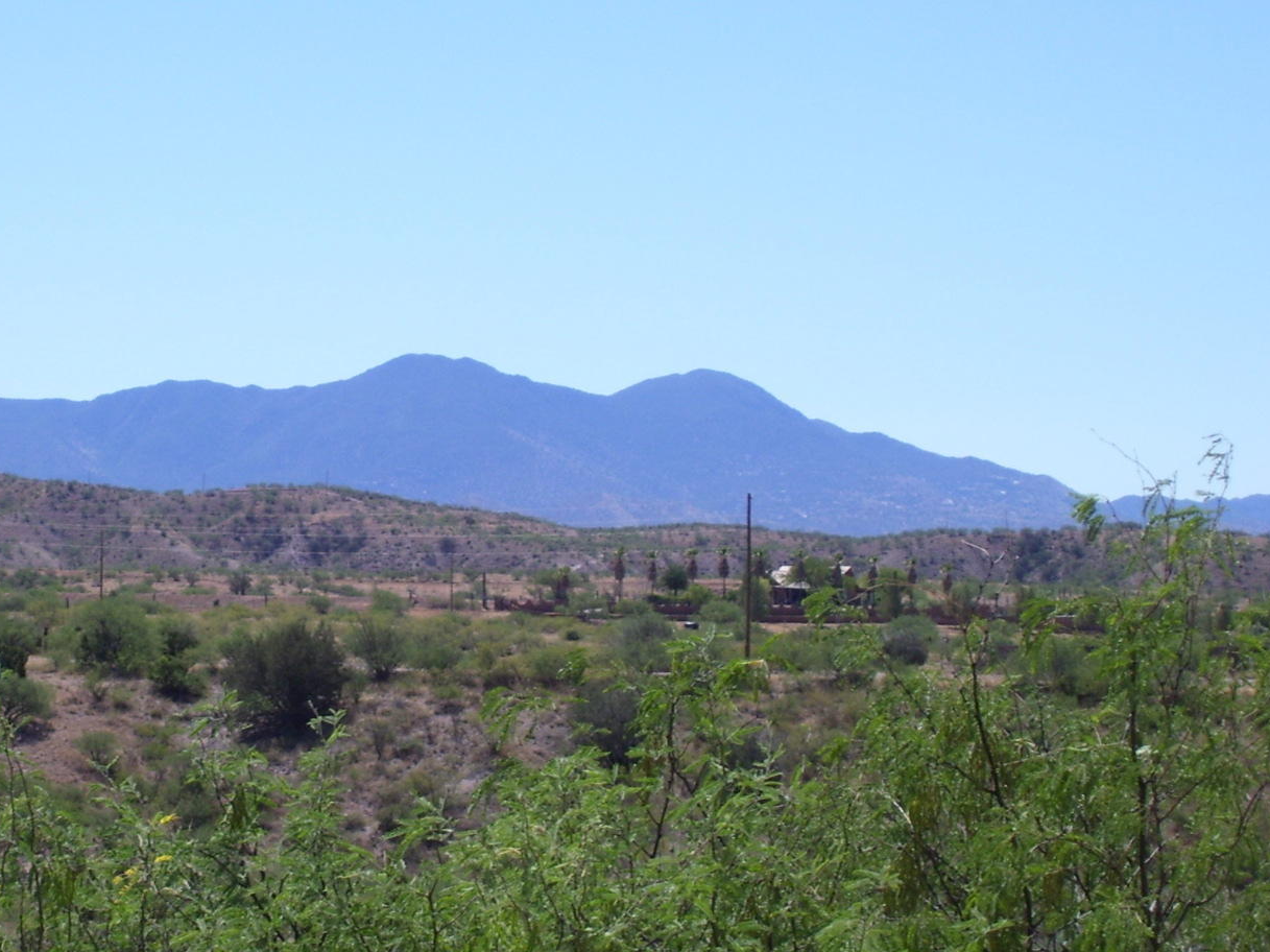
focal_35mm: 147
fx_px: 5392
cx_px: 435
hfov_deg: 13.4
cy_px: 498
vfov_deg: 10.1
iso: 80
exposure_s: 1/500
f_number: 4.6
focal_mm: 18
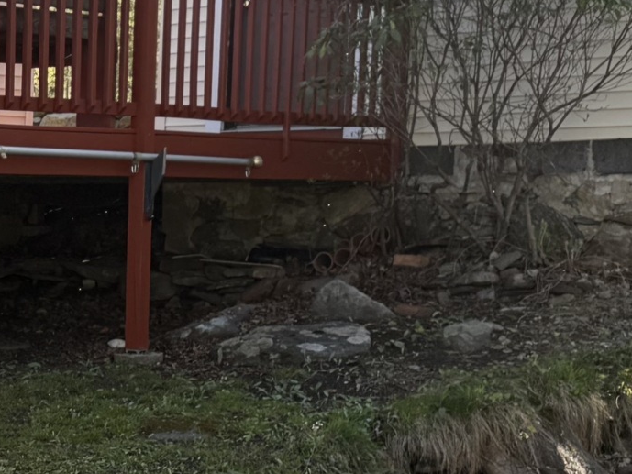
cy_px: 331
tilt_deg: -3.2
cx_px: -327
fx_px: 1954
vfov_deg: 13.8
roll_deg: -0.5
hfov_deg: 16.6
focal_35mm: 107
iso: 100
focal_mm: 6.76
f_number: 1.78
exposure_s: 1/598
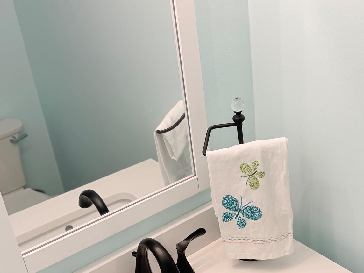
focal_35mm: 43
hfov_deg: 43.7
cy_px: 146
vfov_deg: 33.6
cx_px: 214
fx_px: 452
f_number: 1.78
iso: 64
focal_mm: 6.76
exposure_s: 1/177
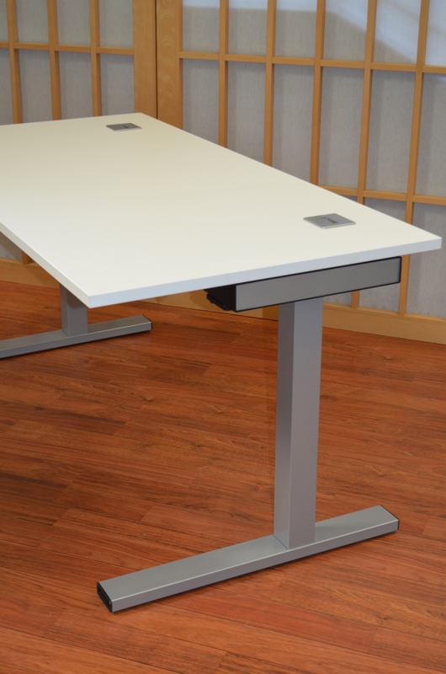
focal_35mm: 57
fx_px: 1064
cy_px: 337
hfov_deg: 23.7
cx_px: 223
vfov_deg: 35.1
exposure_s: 1/60
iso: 560
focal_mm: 38
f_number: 5
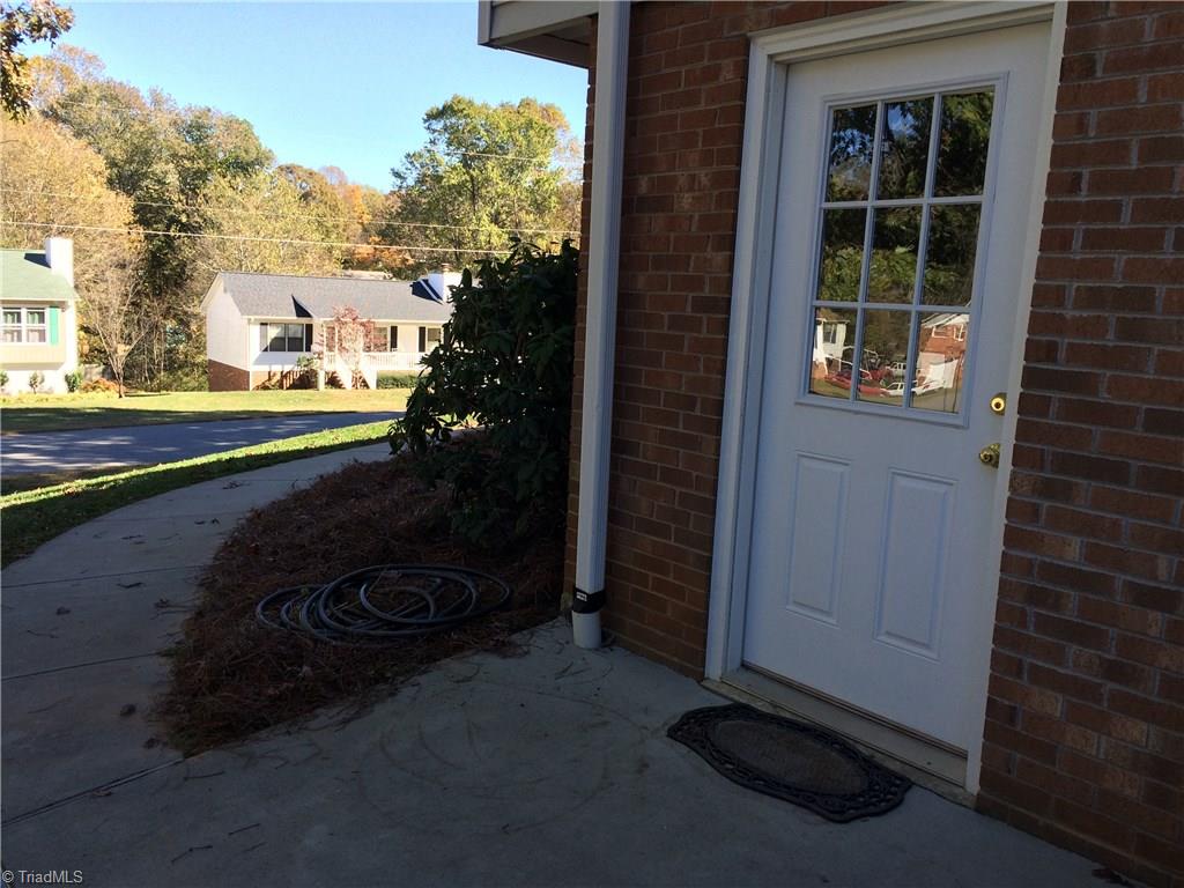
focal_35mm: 29
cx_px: 592
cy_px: 444
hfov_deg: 61.7
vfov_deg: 48.2
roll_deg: -1.8
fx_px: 992
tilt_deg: -9.3
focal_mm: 4.15
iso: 32
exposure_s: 1/477
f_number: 2.2
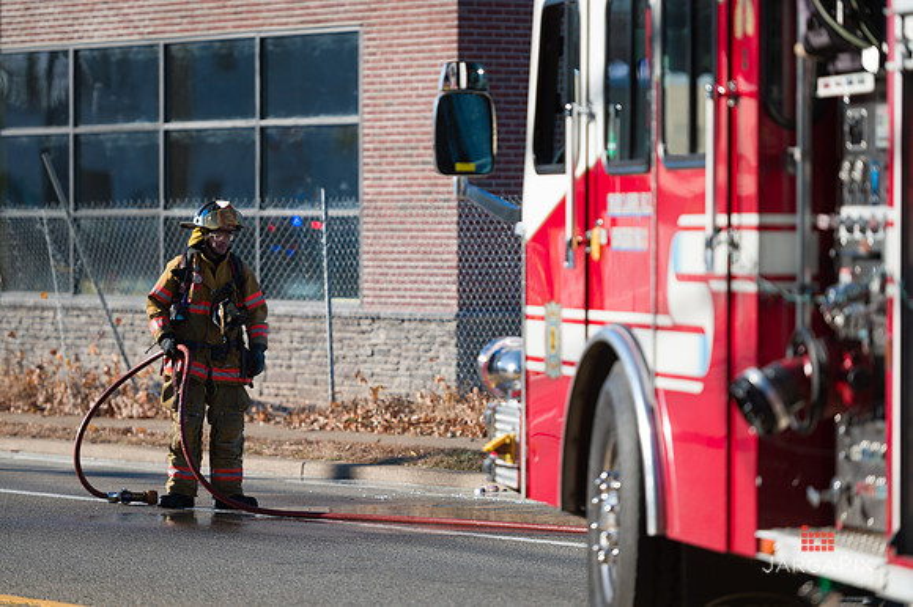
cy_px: 304
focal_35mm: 175
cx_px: 456
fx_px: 4435
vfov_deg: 7.8
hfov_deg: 11.8
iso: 200
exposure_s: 1/2000
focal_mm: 175
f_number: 3.2
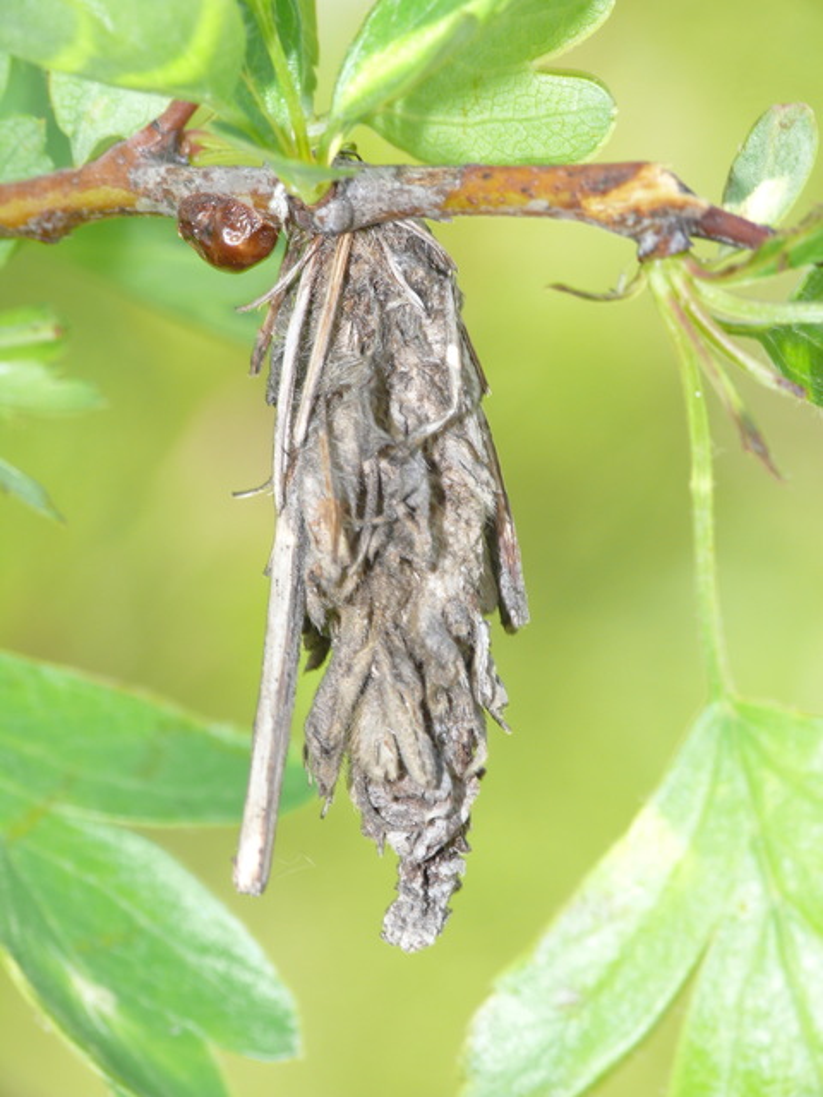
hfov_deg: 8.2
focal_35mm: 181
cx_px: 412
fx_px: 5738
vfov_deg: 10.9
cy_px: 548
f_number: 8
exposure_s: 1/50
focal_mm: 38.3
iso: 100
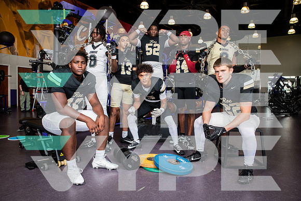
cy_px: 100
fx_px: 217
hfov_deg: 69.4
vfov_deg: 49.6
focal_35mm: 26
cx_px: 150
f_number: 5.6
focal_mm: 26
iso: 500
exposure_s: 1/250
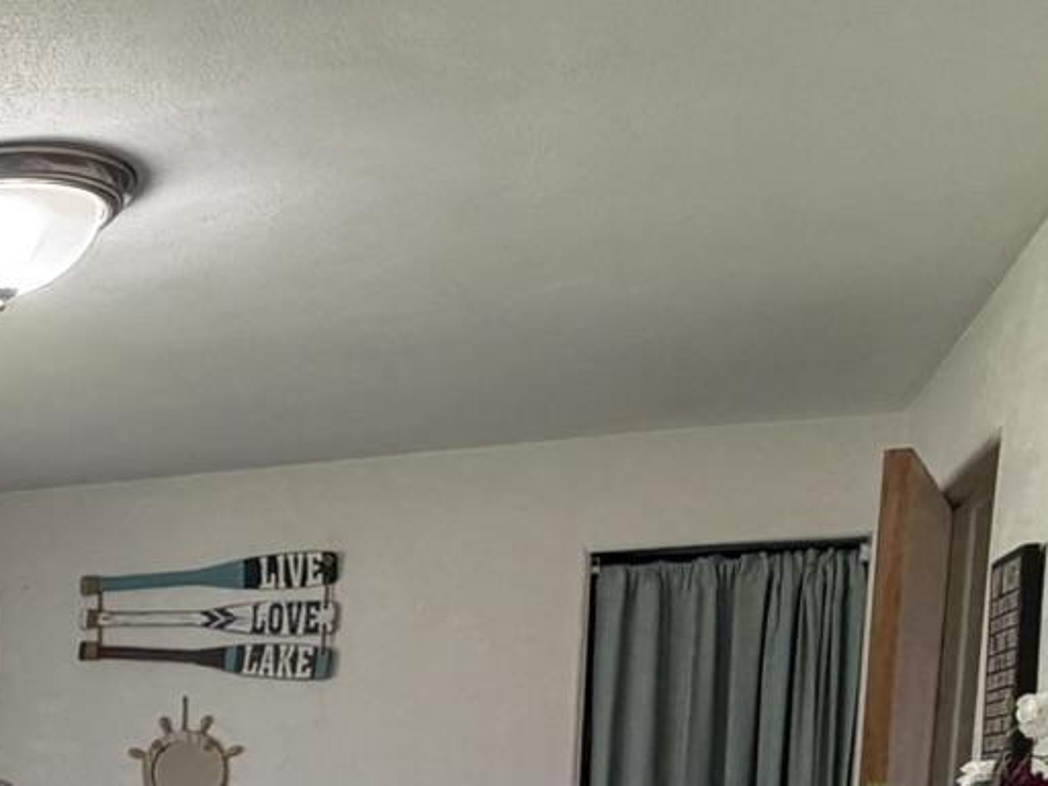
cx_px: -242
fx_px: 1695
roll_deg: +0.5
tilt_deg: -6.7
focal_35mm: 56
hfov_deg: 29.1
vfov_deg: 23.3
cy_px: 999
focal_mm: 2.22
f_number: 2.2
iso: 160
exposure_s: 1/120
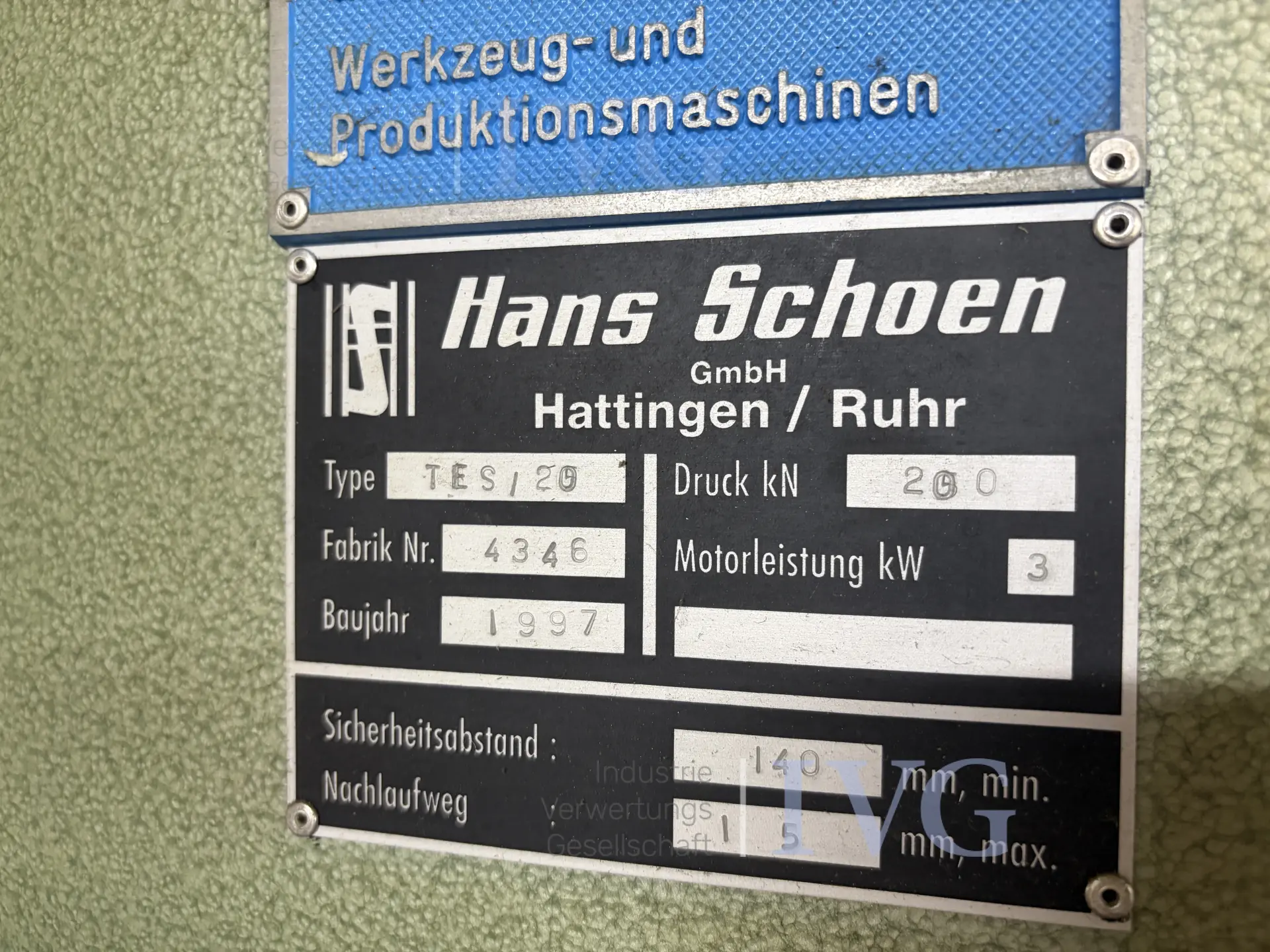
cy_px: 476
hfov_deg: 67.3
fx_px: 954
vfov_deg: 53.1
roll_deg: +1.2
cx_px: 635
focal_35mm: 26
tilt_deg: -1.2
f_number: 1.6
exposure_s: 1/50
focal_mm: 5.96
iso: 200
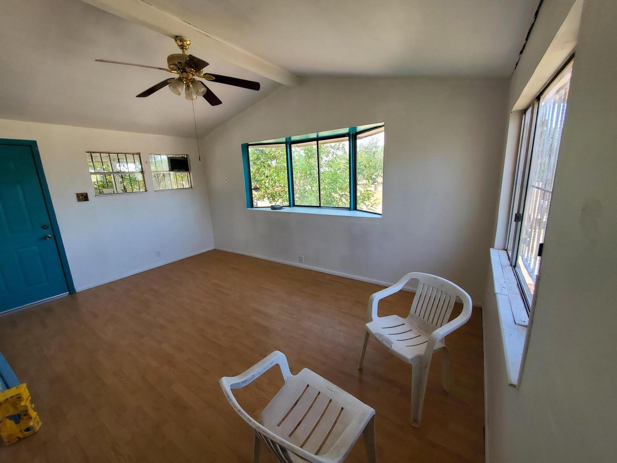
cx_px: 308
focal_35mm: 13
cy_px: 232
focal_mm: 1.8
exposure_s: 1/120
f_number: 2.2
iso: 64
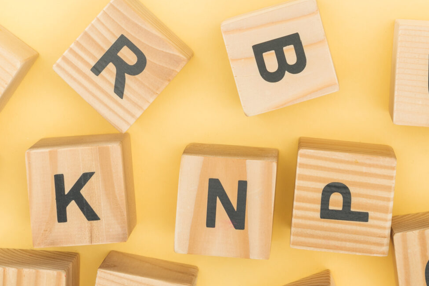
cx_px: 422
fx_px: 1561
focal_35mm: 131
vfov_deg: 10.3
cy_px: -69
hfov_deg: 15.4
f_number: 9
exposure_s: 1/160
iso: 125
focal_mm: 50
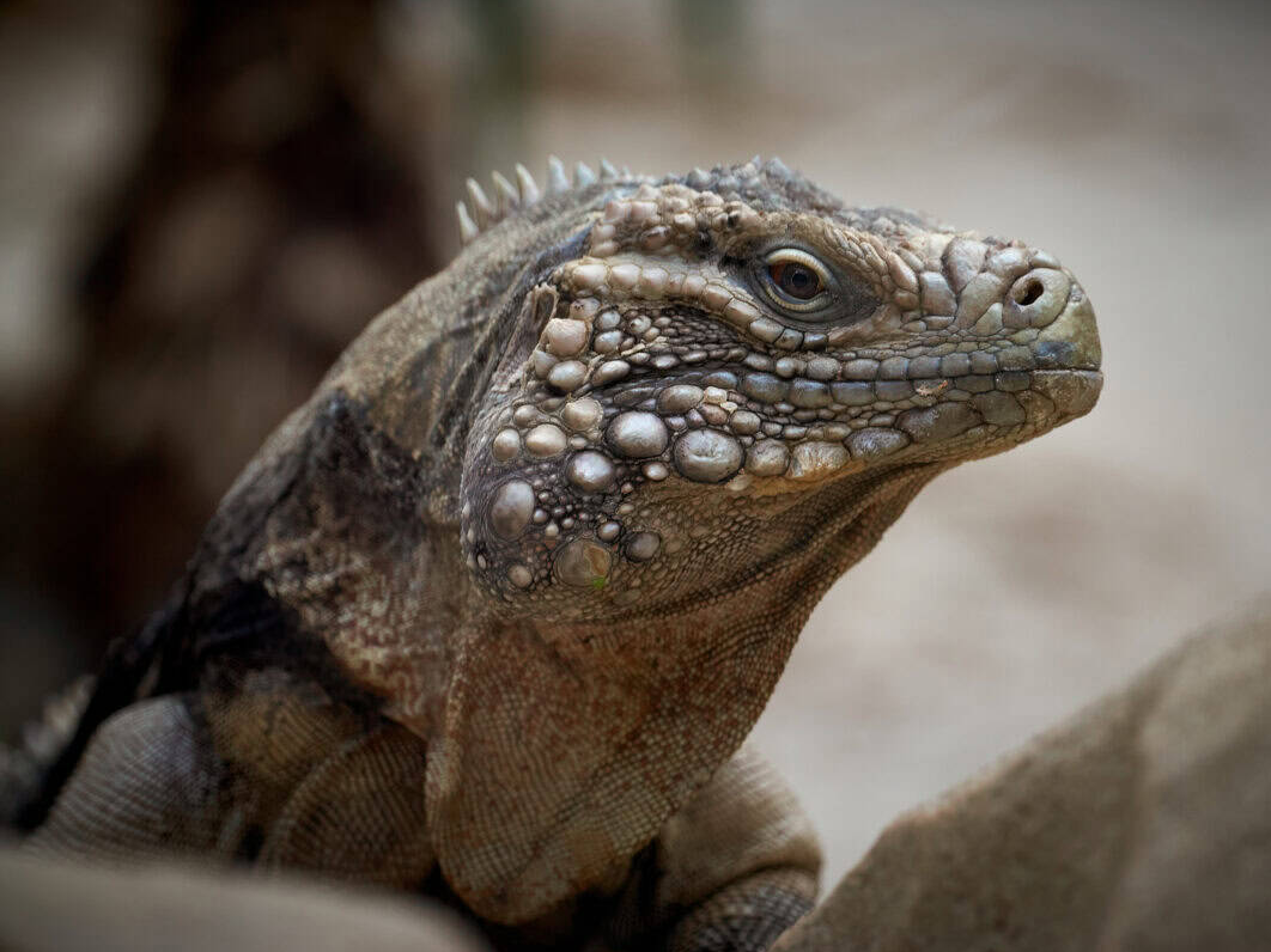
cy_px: 476
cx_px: 699
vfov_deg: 4.6
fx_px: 11967
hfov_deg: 6.1
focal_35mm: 326
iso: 800
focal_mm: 300
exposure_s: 1/320
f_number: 5.6
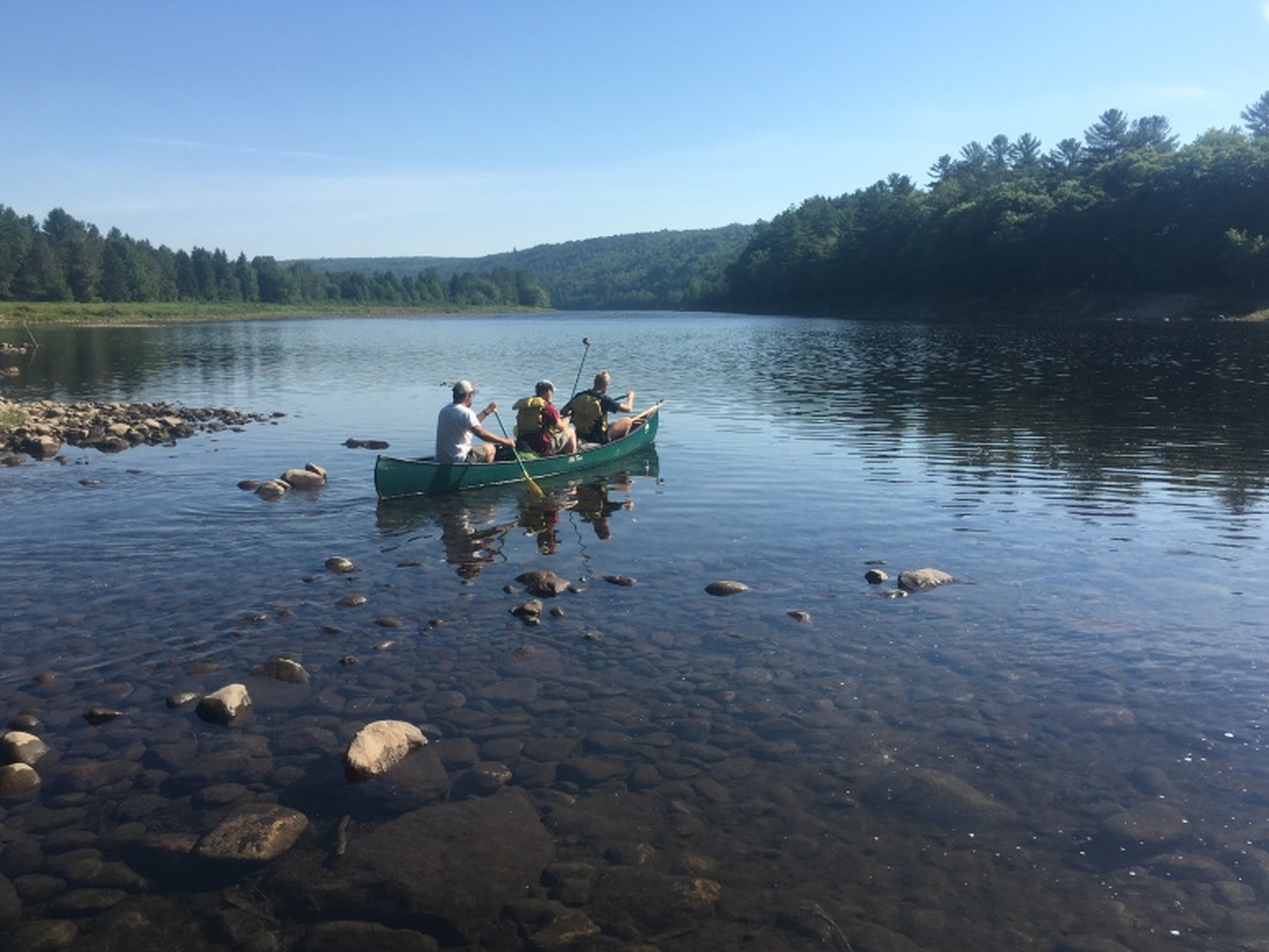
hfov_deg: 60.0
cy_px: 486
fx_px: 1100
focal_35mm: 30
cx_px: 622
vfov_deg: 46.8
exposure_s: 1/1425
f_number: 2.2
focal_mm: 4.15
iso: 25
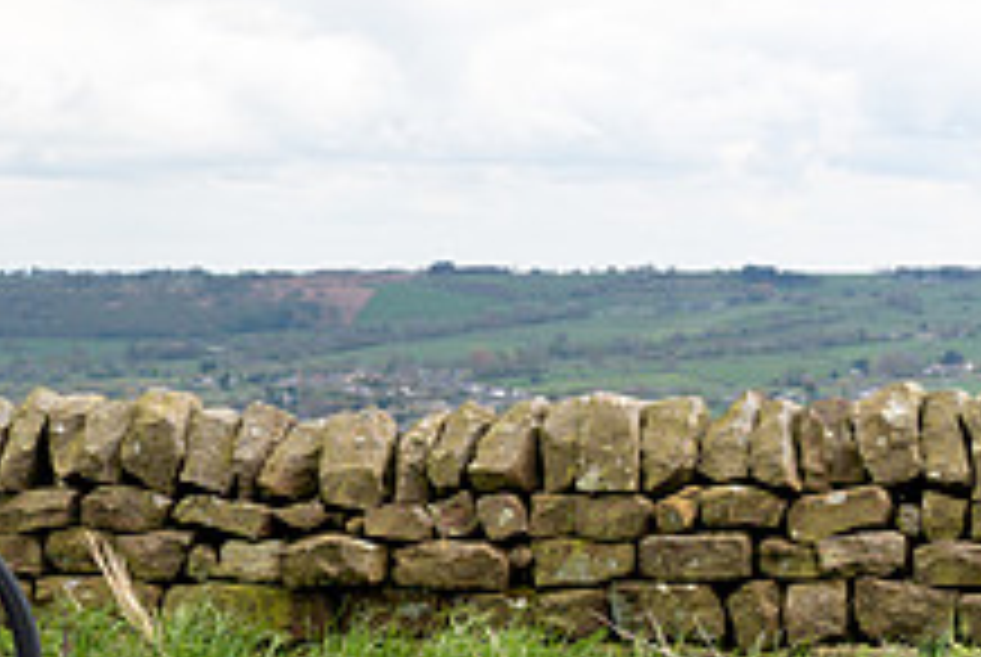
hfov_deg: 15.8
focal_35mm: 123
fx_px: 3356
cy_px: 213
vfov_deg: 11.2
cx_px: -314
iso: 200
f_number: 4.5
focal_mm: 42
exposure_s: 1/640
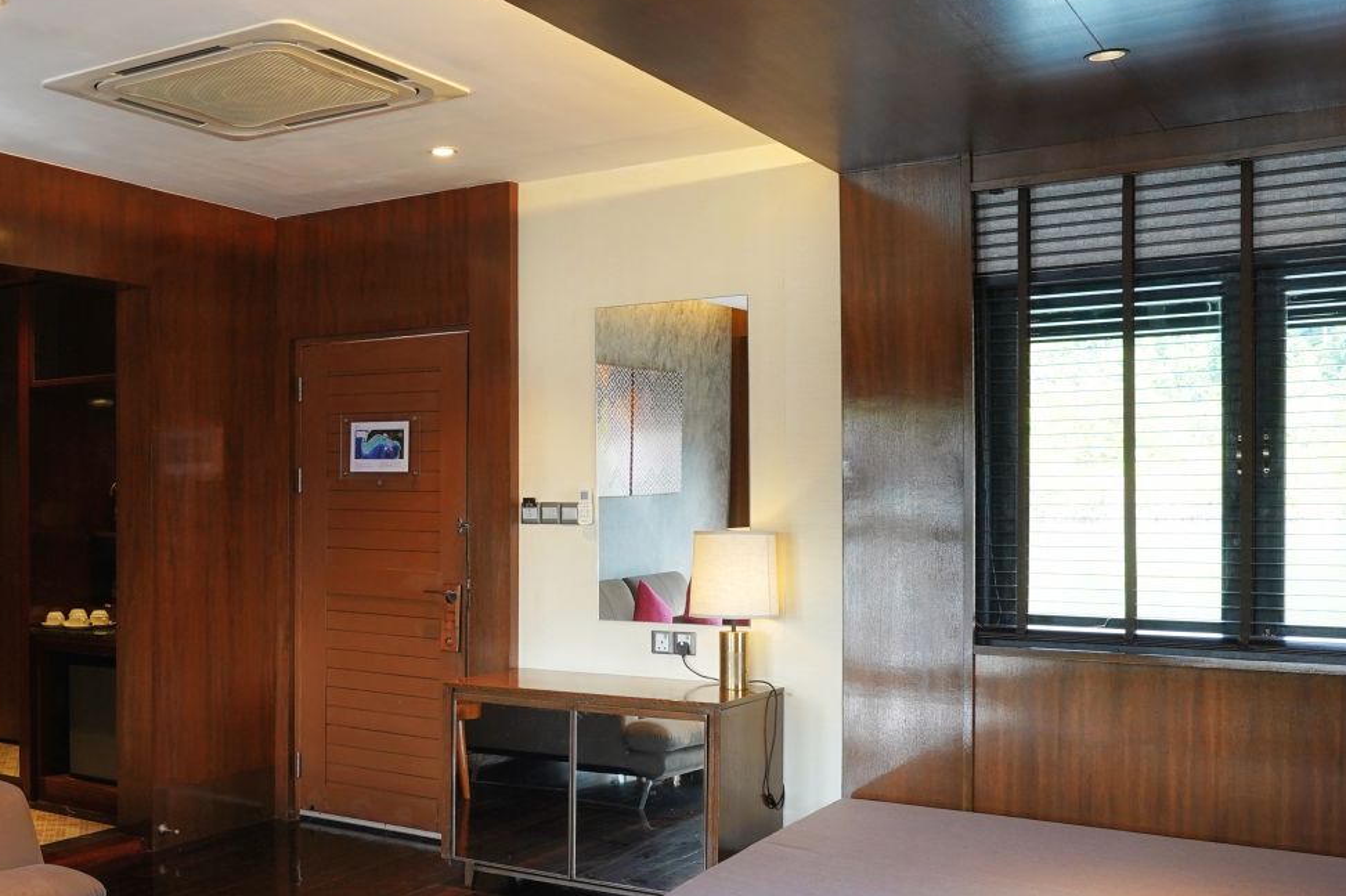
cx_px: 232
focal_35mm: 37
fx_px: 1383
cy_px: 514
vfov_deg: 35.8
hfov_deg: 48.4
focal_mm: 18
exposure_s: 1/30
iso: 500
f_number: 8
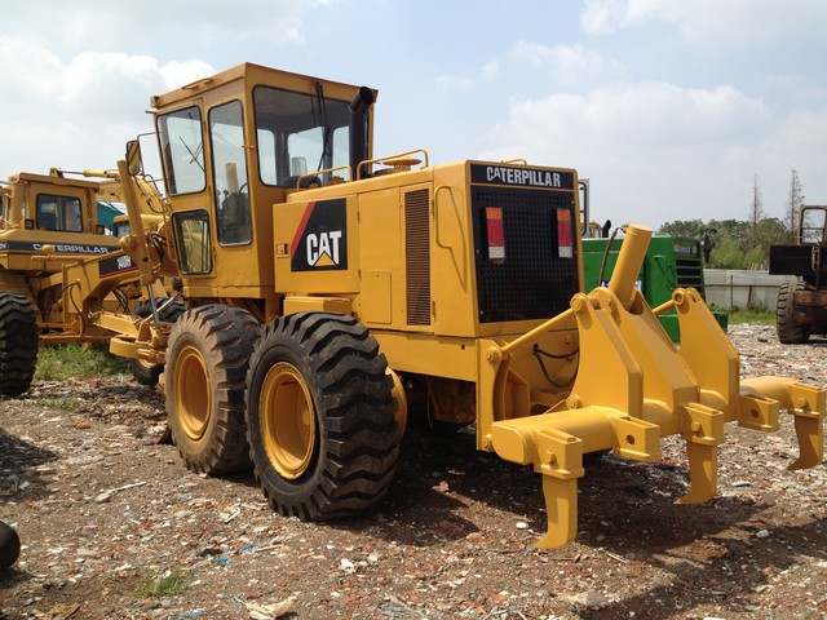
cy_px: 310
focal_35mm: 35
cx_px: 414
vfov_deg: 40.7
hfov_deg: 52.6
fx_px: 836
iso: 50
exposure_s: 1/1905
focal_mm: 4.28
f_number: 2.4
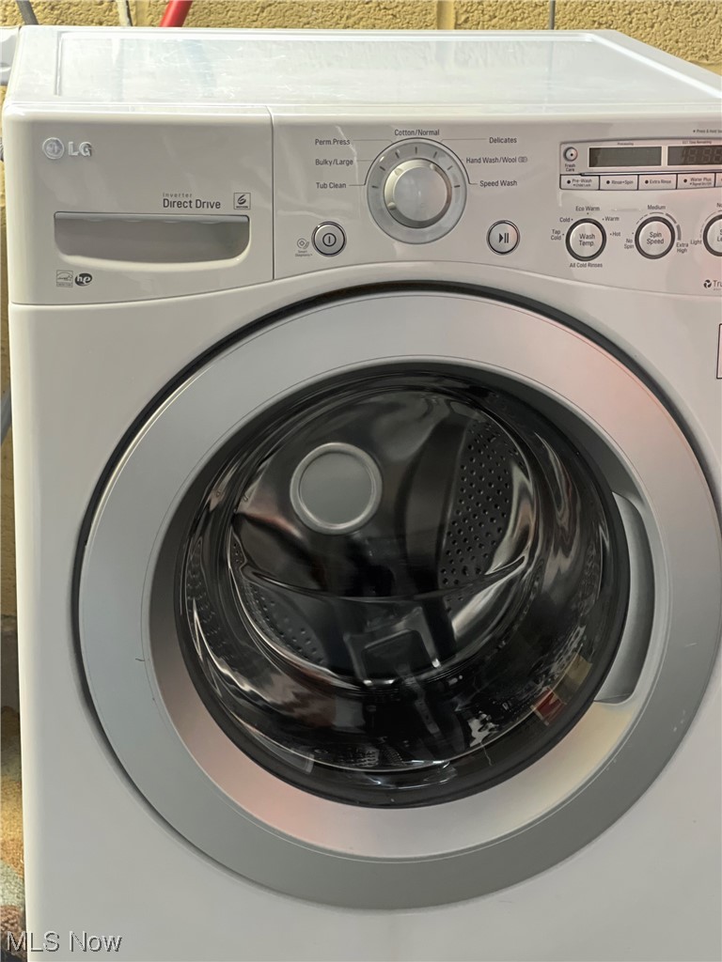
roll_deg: -2.4
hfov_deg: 19.1
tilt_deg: -16.4
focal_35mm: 77
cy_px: 481
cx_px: 361
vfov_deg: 25.3
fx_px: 2141
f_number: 2.8
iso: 640
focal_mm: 9
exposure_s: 1/15
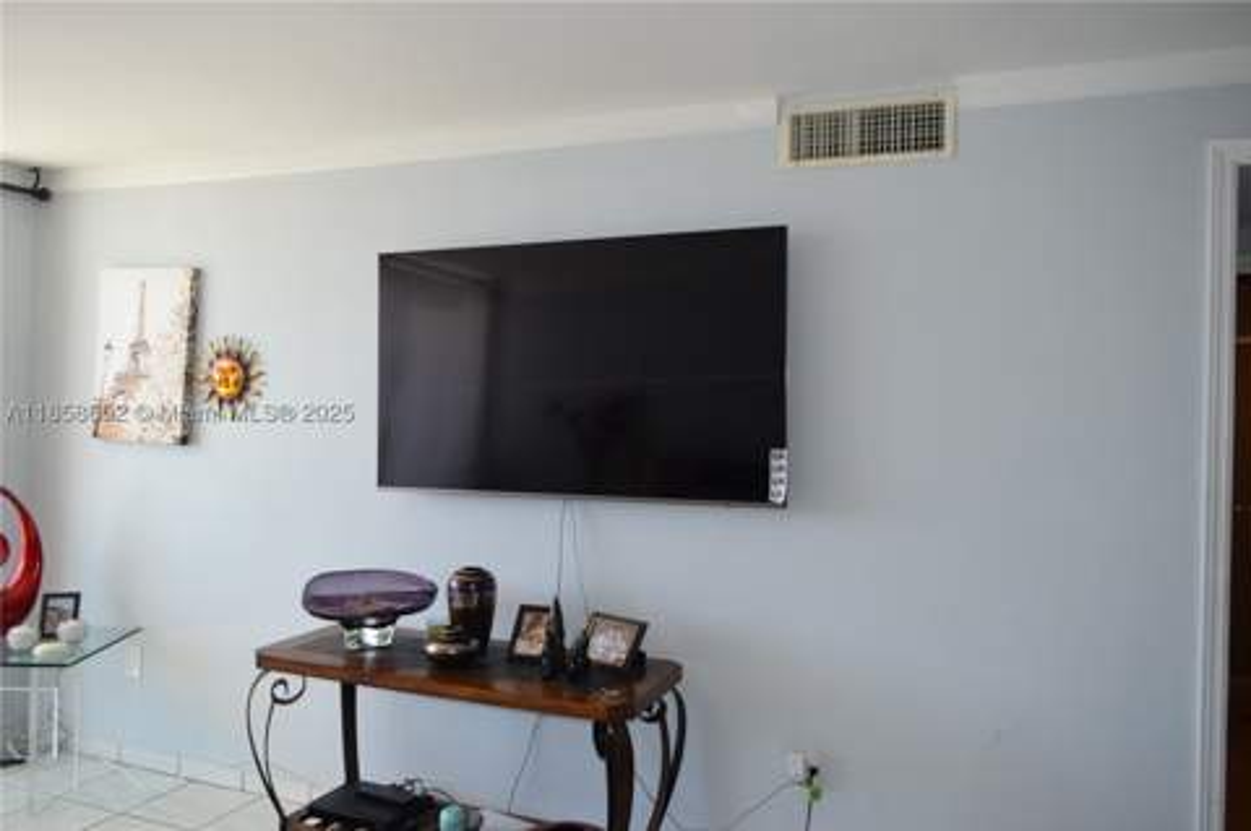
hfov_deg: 67.4
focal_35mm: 27
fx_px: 937
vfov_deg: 47.8
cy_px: 416
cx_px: 626
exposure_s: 1/100
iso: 800
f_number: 5
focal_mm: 18
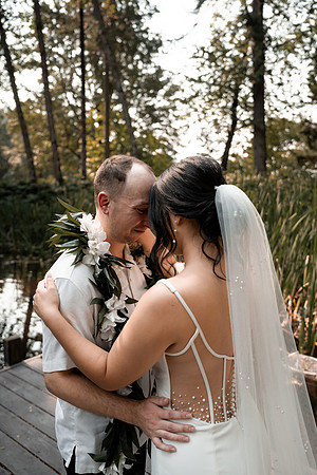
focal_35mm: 28
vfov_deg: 65.5
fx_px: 370
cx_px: 158
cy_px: 238
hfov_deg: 46.4
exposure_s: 1/1000
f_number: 2.8
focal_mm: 28
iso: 160
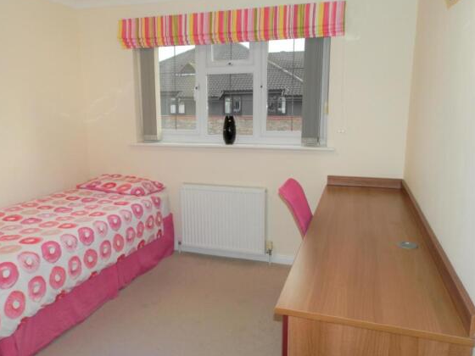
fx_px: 357
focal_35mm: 26
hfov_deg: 67.3
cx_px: 229
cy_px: 176
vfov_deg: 53.1
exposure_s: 1/30
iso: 100
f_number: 3.1
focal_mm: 4.5
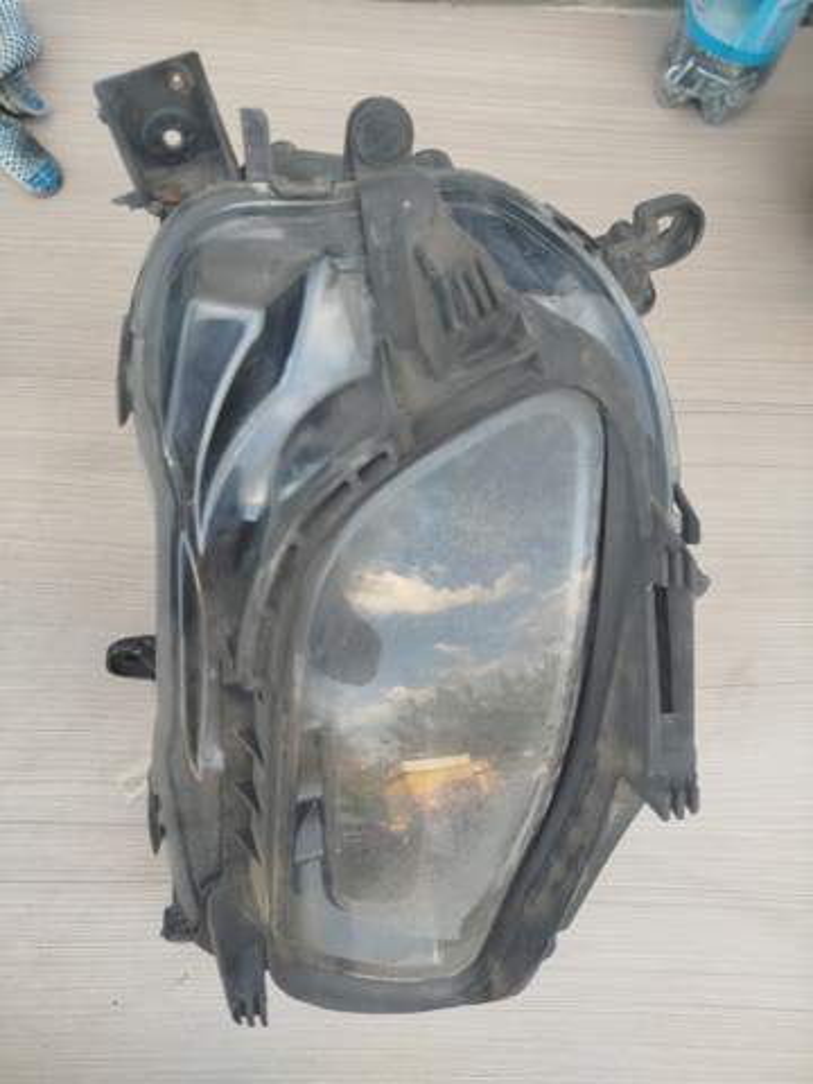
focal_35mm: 24
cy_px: 542
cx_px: 406
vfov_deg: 71.6
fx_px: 752
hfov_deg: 56.8
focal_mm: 5.31
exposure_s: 1/50
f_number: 1.7
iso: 50
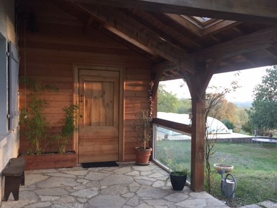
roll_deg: -1.2
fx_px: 272
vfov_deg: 41.7
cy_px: 114
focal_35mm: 34
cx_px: 154
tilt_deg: -0.4
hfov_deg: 53.8
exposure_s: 1/33
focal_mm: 4.15
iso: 32
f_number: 2.2
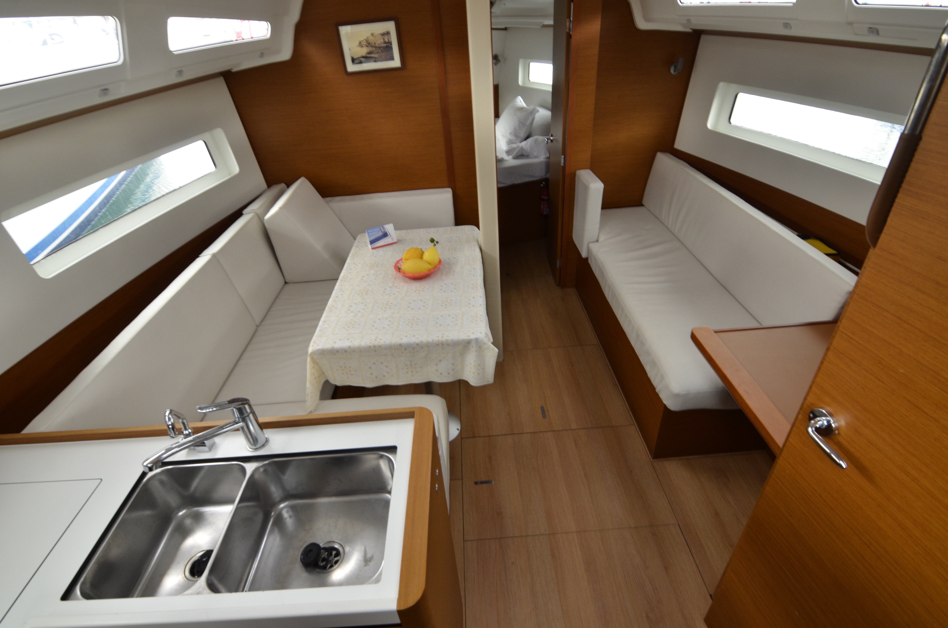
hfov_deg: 95.1
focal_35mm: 16
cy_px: 314
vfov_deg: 71.8
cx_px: 474
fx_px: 434
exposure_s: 1/20
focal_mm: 11
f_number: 7.1
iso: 400
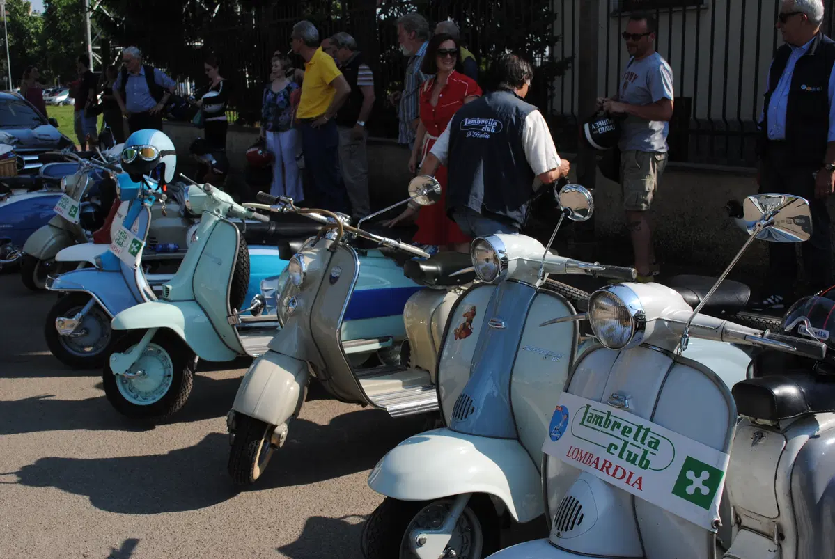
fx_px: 975
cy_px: 280
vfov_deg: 32.0
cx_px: 418
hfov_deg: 46.3
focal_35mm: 42
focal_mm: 28
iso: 100
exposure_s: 1/200
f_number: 7.1
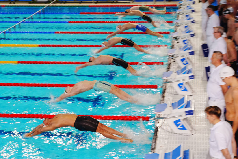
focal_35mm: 78
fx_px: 516
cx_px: 119
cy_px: 80
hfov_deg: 26.0
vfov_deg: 17.5
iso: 500
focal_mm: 78
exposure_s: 1/80
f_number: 8
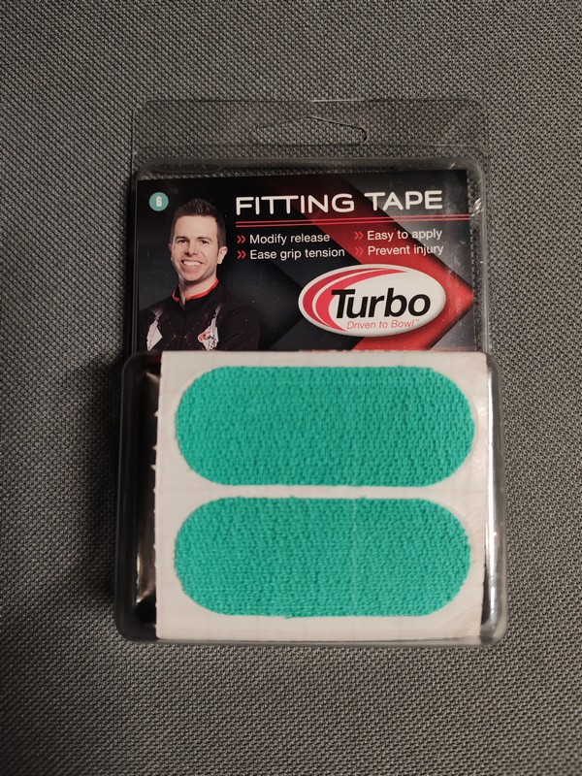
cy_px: 388
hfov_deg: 51.4
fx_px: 605
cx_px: 291
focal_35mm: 27
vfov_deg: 65.3
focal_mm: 6.12
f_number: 1.9
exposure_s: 1/50
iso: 2500
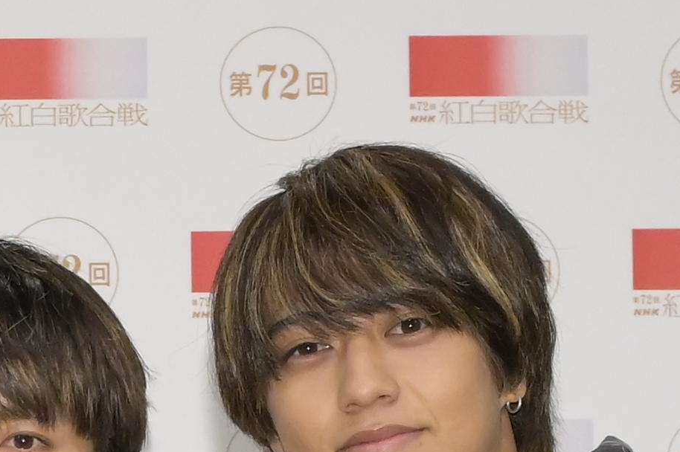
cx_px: -789
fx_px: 8380
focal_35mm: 444
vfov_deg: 3.0
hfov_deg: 4.6
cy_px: 1259
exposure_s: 1/200
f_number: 5.6
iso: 2000
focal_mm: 50
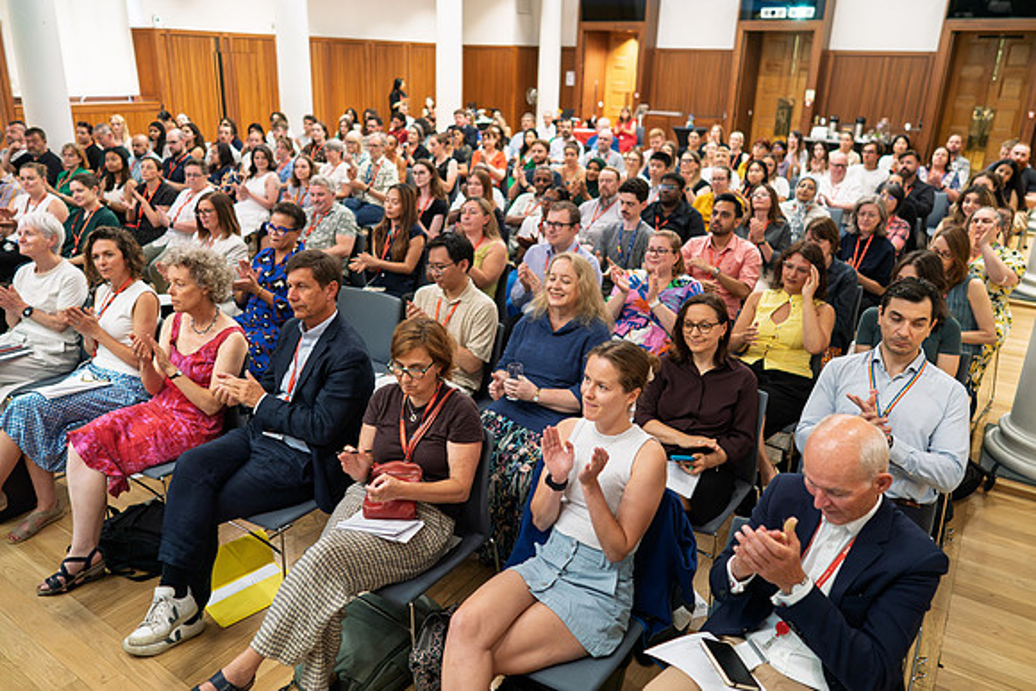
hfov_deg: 67.1
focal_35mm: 27
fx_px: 781
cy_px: 316
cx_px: 494
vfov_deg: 47.7
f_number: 2
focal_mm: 25
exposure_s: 1/250
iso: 3200
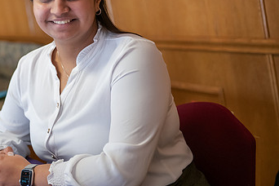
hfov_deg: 21.1
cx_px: 43
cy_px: 42
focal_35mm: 95
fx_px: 736
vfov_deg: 14.3
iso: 1600
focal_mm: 56
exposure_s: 1/200
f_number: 2.8
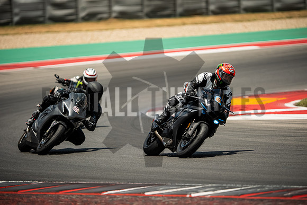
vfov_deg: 4.6
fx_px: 2559
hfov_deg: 6.9
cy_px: 102
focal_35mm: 300
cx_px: 154
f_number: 2
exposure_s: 1/2000
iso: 1600
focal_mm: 200
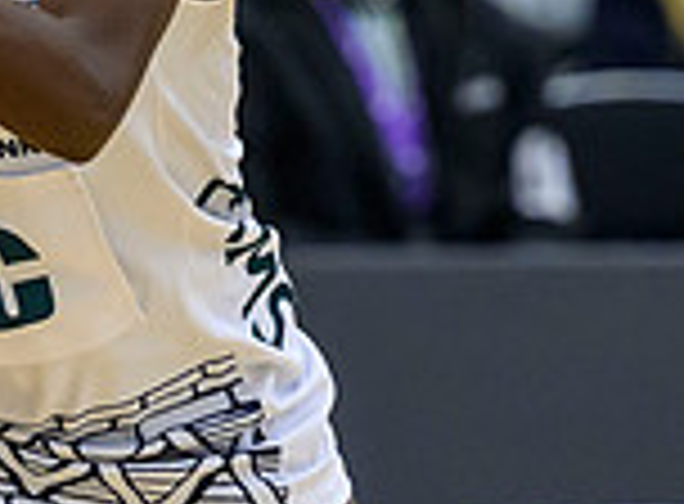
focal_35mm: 983
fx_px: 19302
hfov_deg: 2.0
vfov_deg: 1.5
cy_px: 365
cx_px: -130
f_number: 3.2
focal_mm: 180
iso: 4000
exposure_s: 1/1000
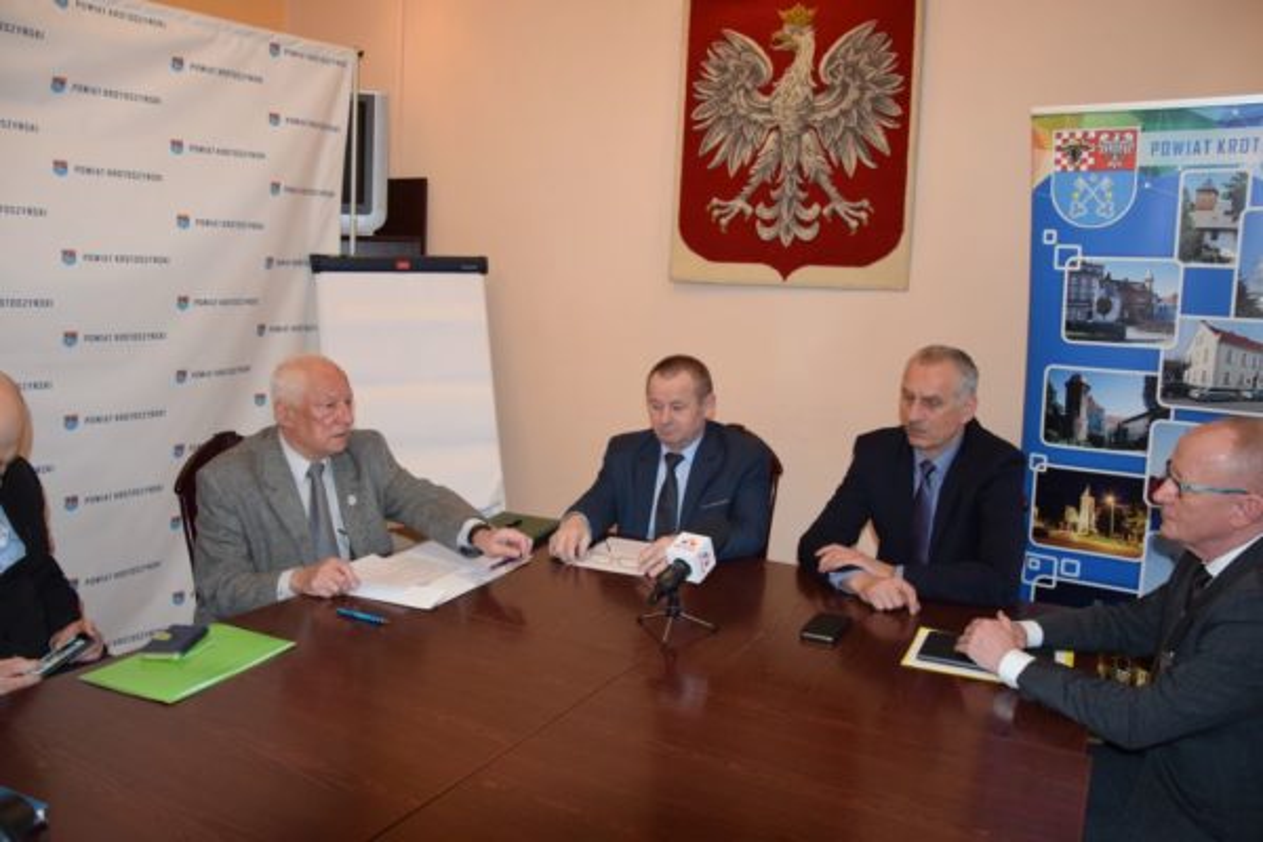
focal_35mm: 27
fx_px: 947
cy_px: 421
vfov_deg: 47.9
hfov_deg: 67.4
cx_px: 632
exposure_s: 1/60
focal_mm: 18
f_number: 3.5
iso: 800
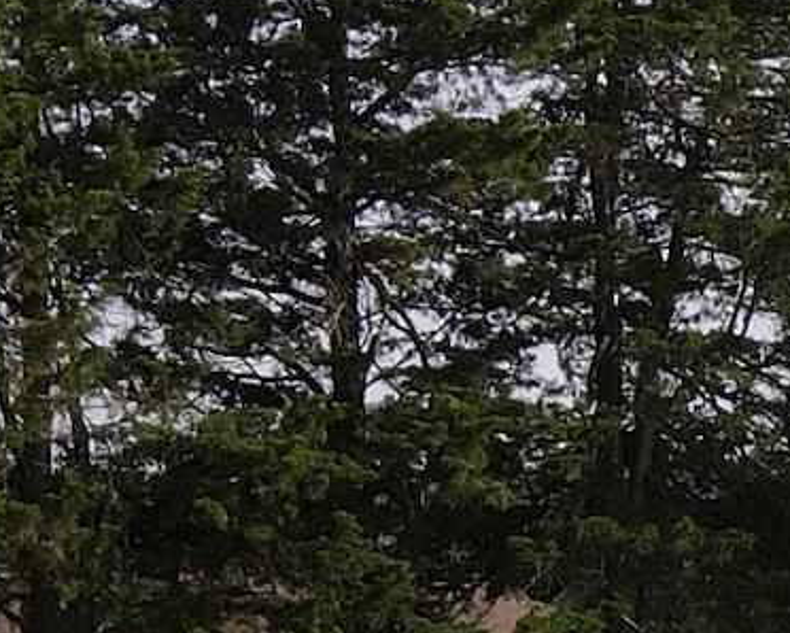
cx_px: 1501
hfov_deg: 11.0
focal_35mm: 161
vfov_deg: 9.2
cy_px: 1094
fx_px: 3766
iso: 100
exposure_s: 1/30
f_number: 2.8
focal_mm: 4.5
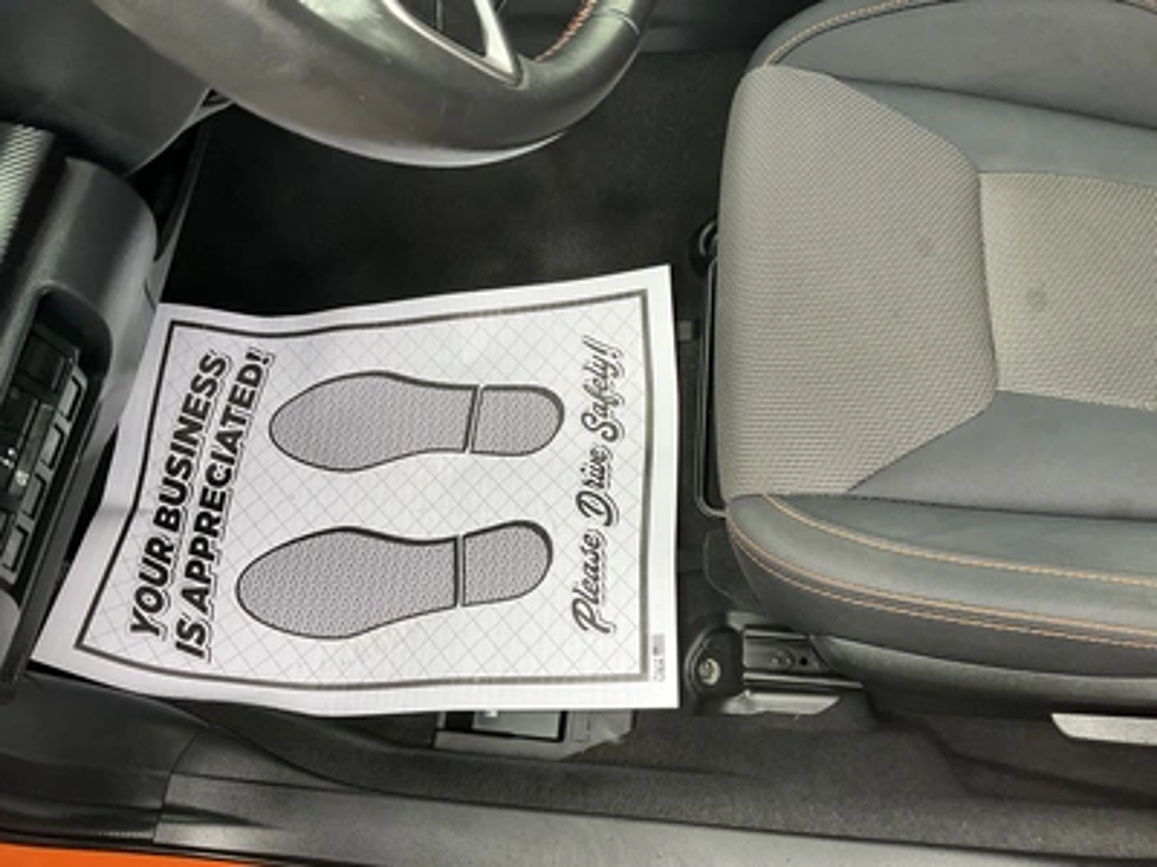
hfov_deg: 61.7
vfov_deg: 48.2
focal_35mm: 29
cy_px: 434
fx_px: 969
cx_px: 578
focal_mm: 3
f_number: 1.8
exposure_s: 1/122
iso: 64
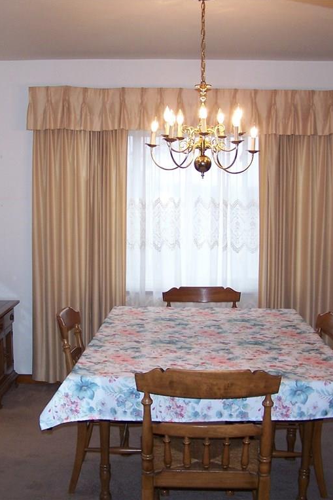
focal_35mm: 53
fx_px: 736
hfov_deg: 25.5
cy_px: 249
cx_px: 156
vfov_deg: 37.5
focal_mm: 6.3
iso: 140
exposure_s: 1/60
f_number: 2.8
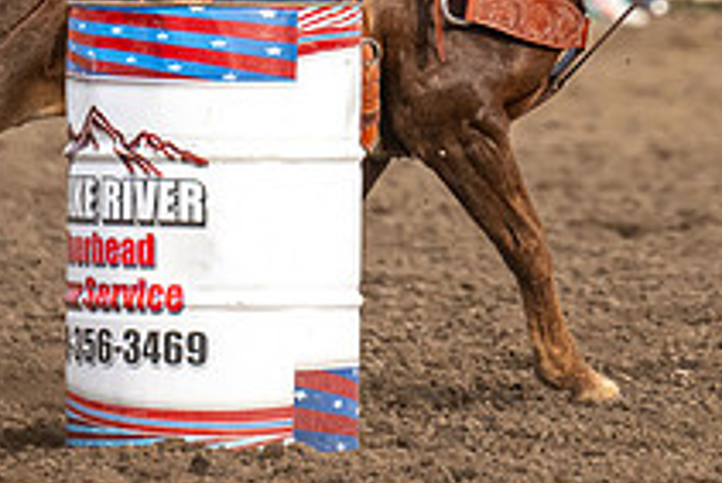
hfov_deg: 3.0
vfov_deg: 2.0
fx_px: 13667
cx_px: 495
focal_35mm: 681
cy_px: -239
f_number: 2.8
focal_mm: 200
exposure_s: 1/8000
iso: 1250
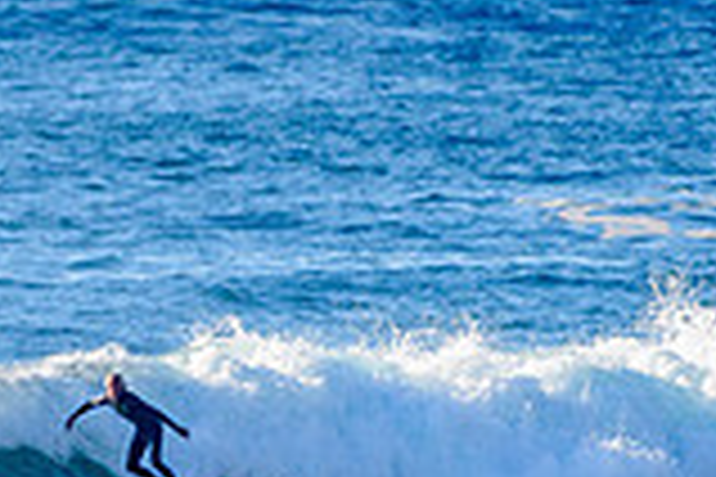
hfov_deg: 0.9
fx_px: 44607
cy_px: 450
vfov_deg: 0.6
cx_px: 102
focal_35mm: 2243
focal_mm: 500
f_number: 5.6
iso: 320
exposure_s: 1/2000
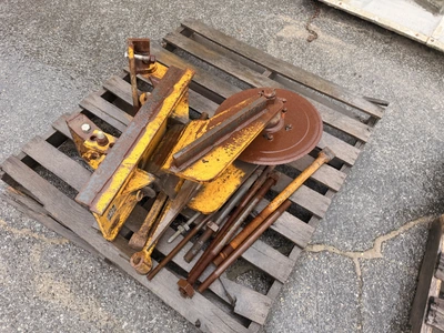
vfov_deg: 56.8
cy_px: 166
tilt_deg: -52.7
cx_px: 222
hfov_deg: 71.6
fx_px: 308
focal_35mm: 24
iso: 125
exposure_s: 1/121
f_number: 1.78
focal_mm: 6.76
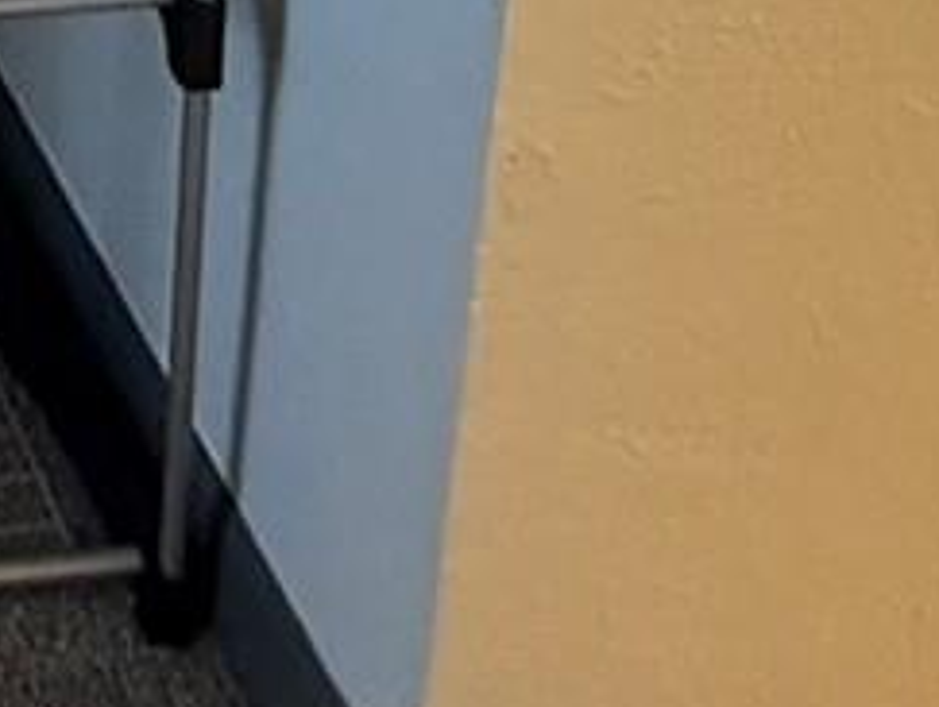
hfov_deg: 17.9
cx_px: -645
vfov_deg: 11.6
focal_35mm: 92
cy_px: -1213
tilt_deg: -10.3
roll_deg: -0.5
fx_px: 2499
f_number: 2.2
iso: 800
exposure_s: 1/60
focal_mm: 2.22
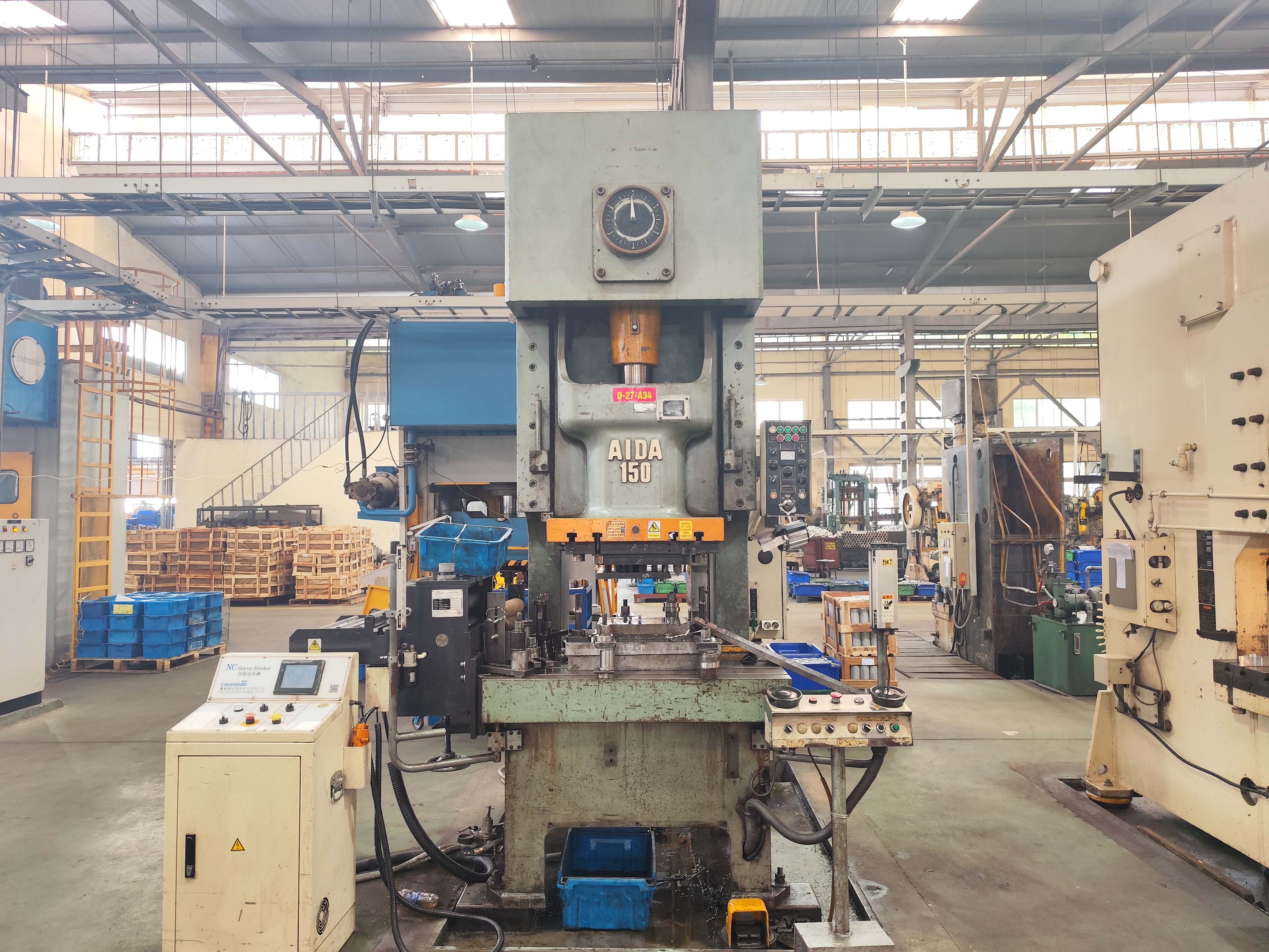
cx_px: 634
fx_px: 843
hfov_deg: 73.9
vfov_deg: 58.9
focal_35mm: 23
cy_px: 476
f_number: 1.65
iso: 250
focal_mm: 6.14
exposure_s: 1/33.3
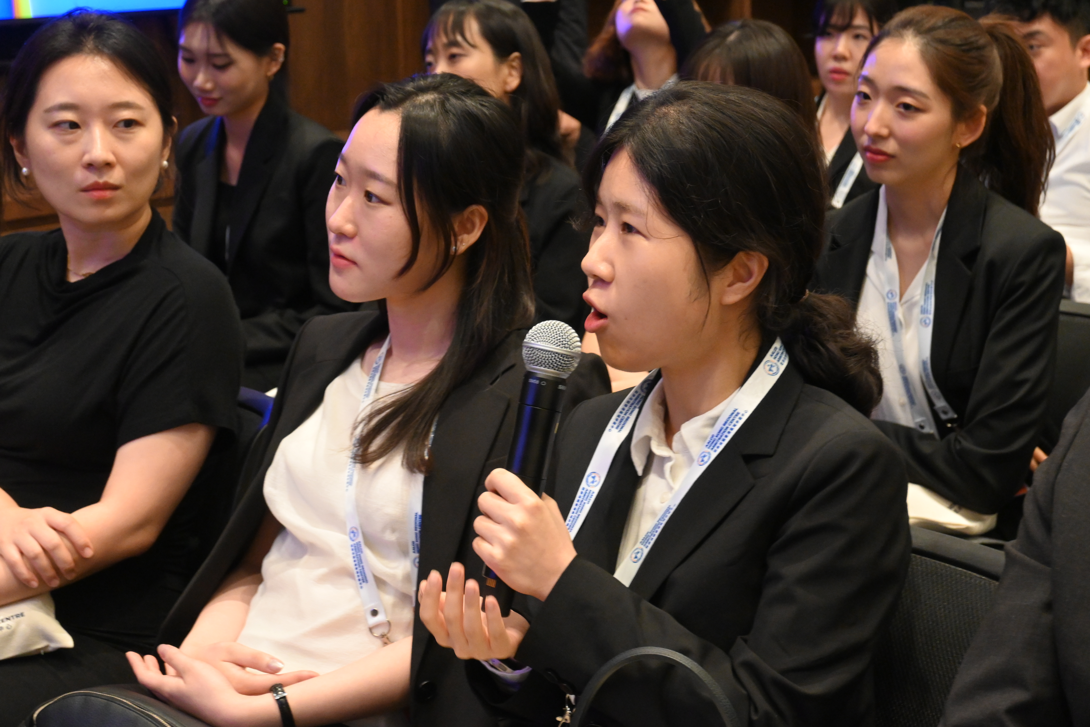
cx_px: 545
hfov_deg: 31.2
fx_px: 1953
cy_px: 364
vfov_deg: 21.1
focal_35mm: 64
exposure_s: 1/60
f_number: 6
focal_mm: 43
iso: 4000
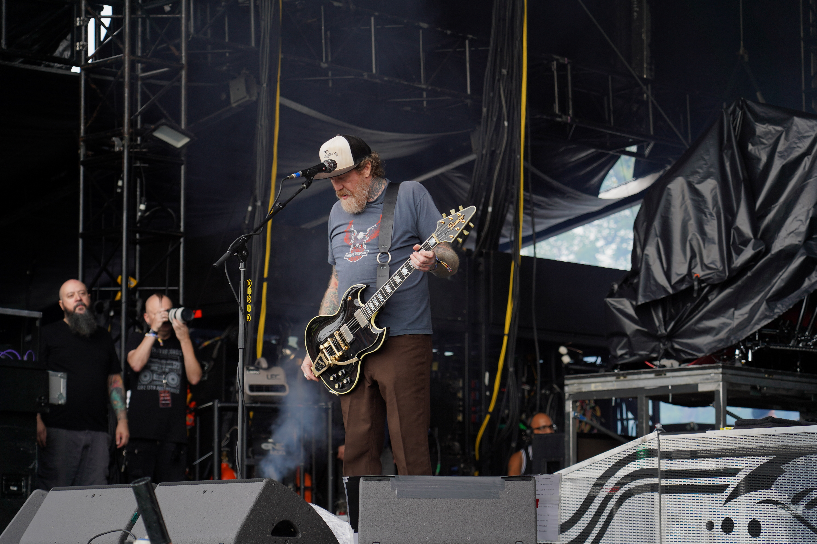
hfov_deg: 19.5
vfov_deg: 13.0
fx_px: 2383
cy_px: 272
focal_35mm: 105
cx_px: 408
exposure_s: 1/160
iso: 100
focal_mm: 105
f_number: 4.5
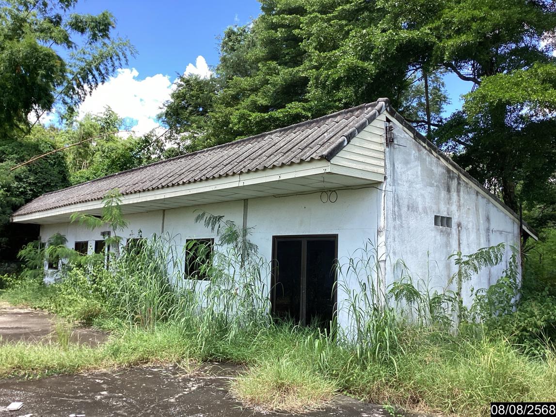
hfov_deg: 58.4
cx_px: 278
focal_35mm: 31
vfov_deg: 45.4
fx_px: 498
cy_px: 208
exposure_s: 1/369
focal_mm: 3.3
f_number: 2.4
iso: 25
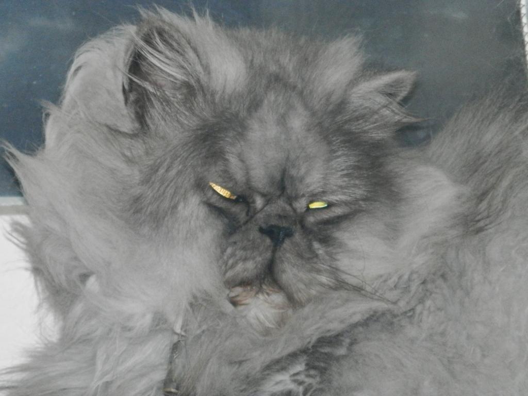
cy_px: 198
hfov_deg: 3.8
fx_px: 8008
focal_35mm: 525
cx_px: 264
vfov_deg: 2.8
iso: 1000
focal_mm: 94.5
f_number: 5.8
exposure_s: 1/60
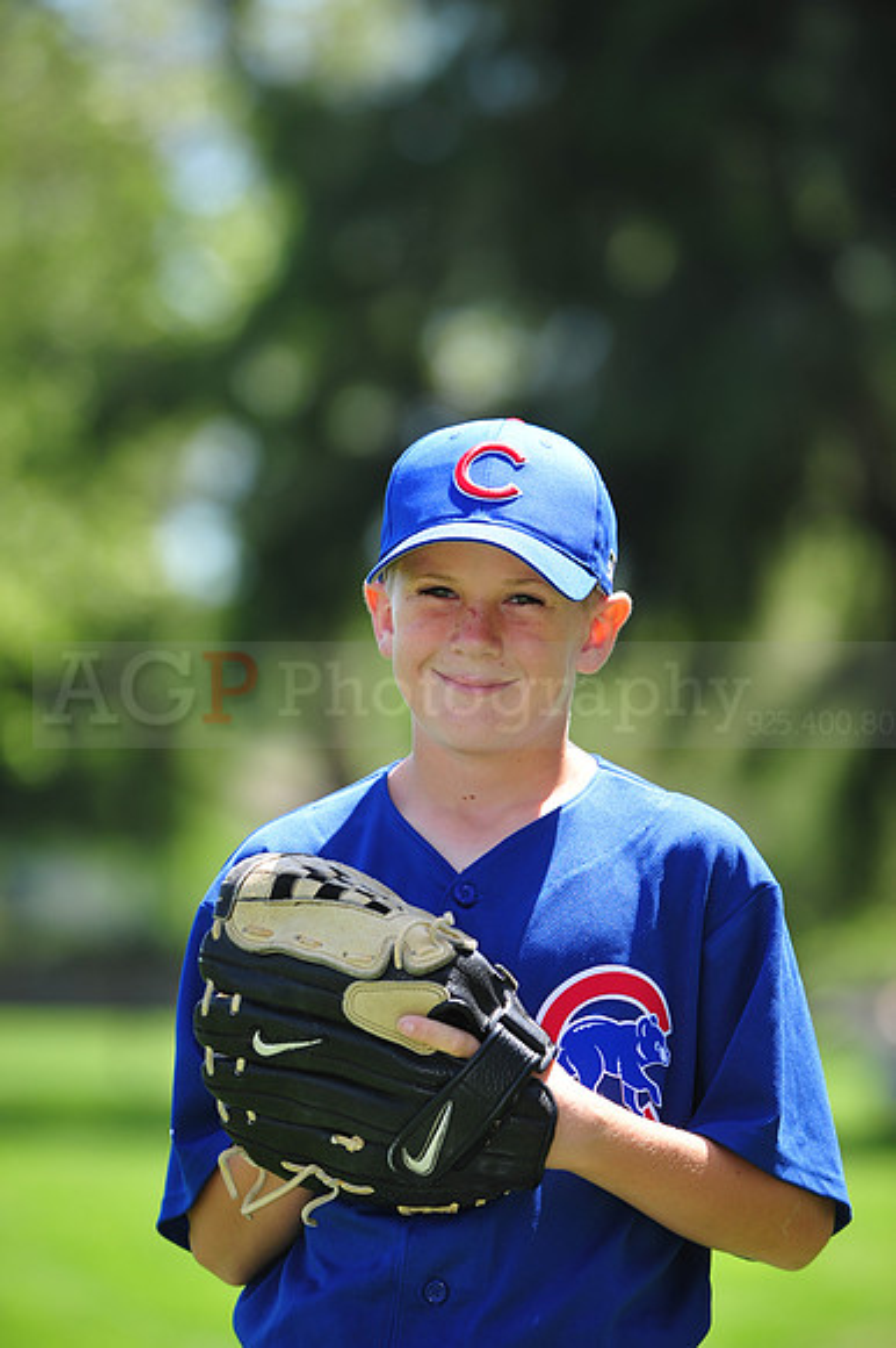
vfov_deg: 10.3
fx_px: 7475
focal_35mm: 200
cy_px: 674
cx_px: 448
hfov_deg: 6.9
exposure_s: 1/500
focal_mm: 200
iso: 200
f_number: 4.5
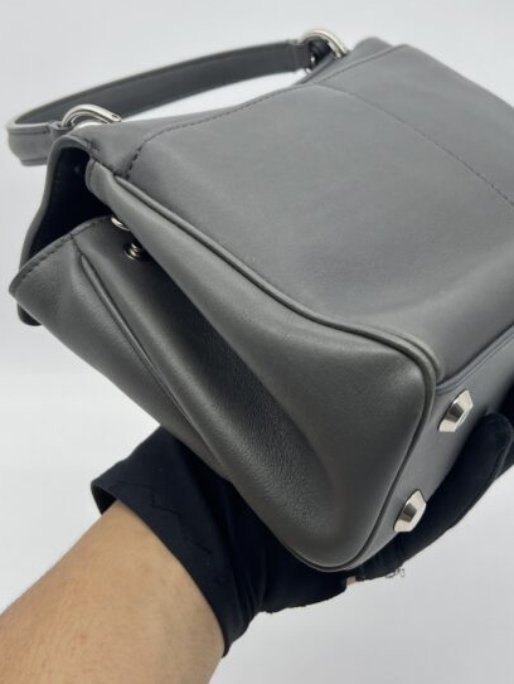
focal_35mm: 49
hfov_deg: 29.5
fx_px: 969
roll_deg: -0.1
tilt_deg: -23.9
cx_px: 334
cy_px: 243
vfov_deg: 38.6
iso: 32
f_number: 1.5
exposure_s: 1/100
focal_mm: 5.7
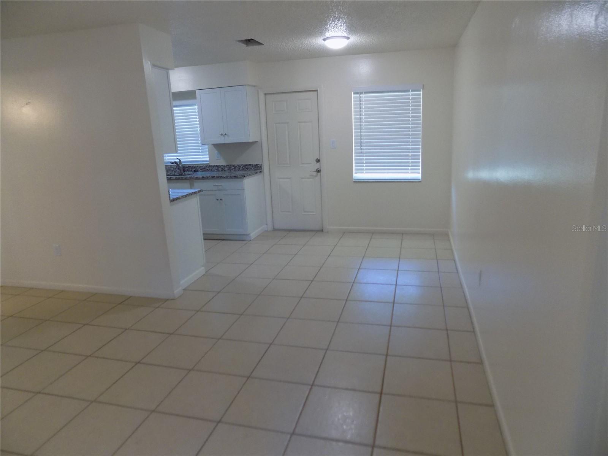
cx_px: 304
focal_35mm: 23
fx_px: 404
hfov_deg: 73.9
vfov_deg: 58.9
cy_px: 228
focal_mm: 4
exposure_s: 1/30
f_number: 3.1
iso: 250
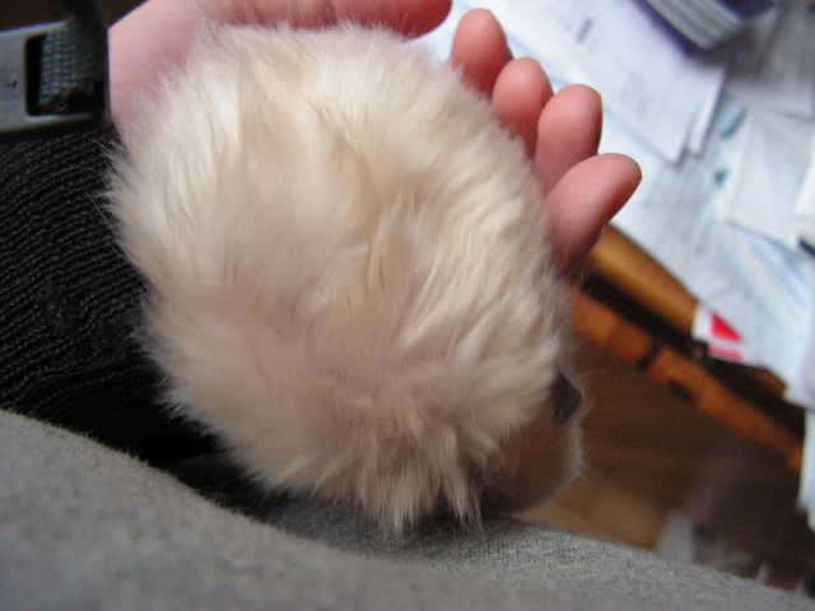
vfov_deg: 39.7
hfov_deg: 51.4
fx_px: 848
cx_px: 408
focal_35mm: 36
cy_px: 306
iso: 160
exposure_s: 1/50
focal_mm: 6
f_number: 3.2
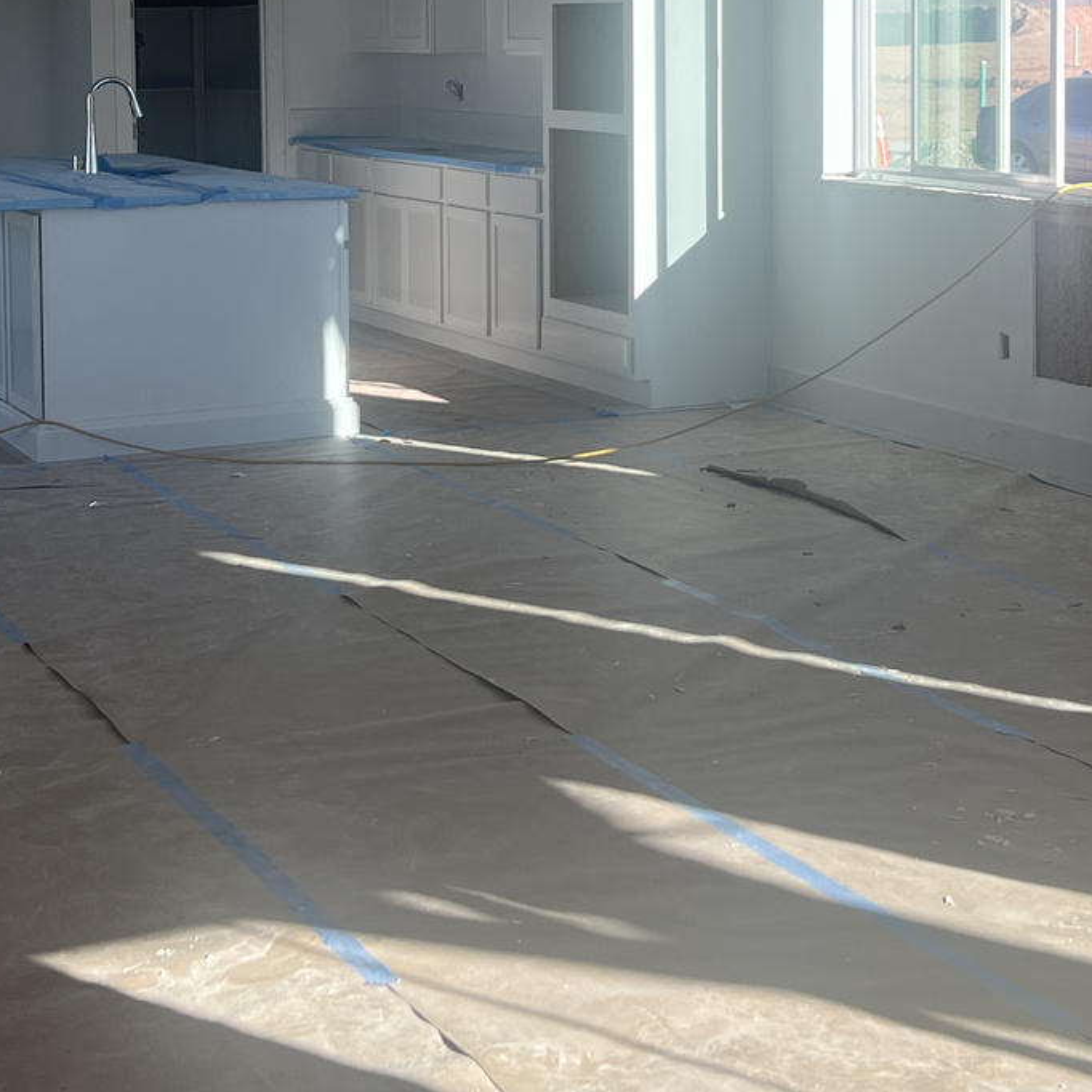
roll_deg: +0.1
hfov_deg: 25.0
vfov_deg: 24.4
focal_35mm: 69
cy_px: 159
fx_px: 2463
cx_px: 621
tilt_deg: -3.2
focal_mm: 5.7
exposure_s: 1/597
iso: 50
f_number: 1.5
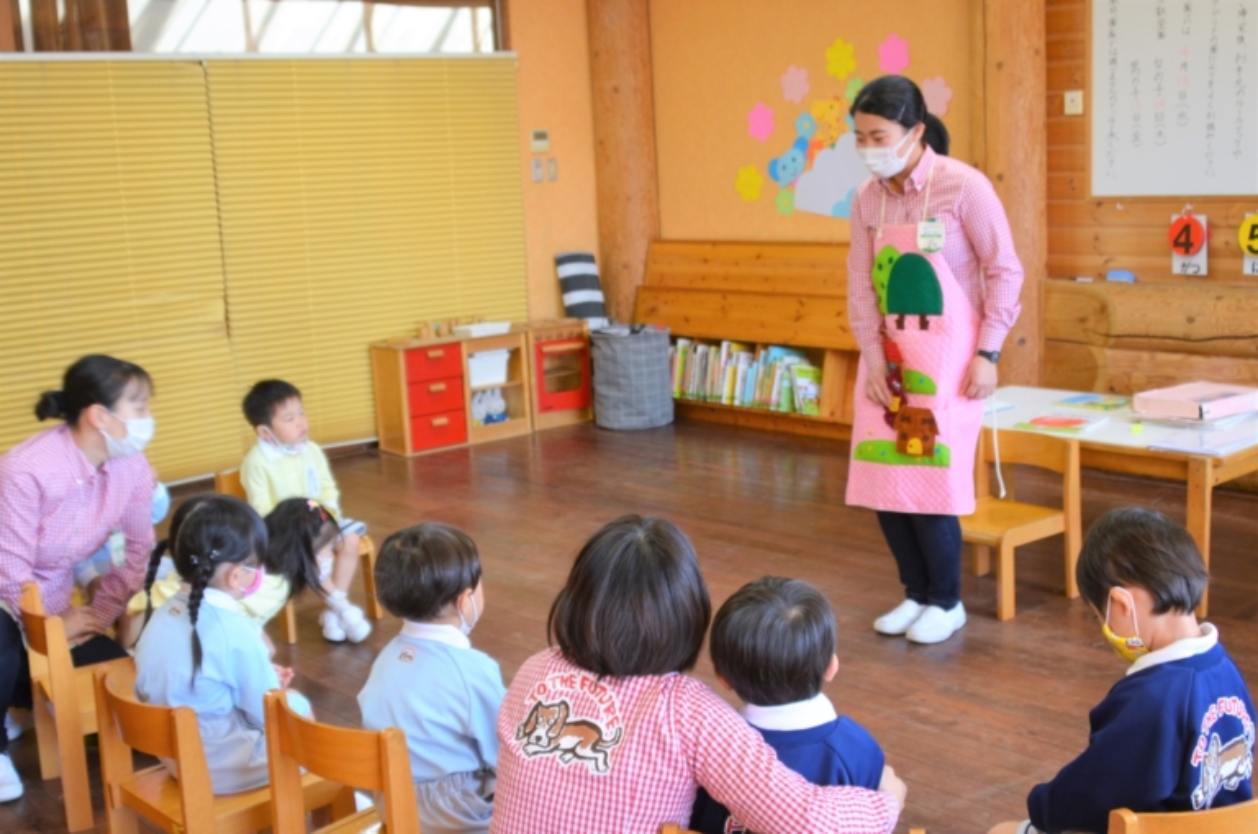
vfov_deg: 31.8
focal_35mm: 42
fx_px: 1465
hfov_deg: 46.5
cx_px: 629
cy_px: 417
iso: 400
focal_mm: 28
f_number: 4
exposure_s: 1/60
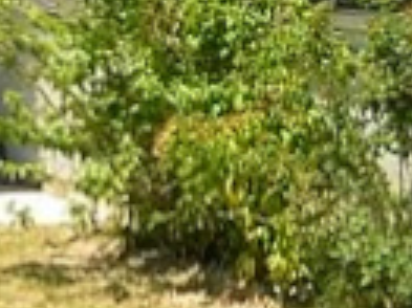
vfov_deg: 12.8
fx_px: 1344
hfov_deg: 17.4
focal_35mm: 113
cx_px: 267
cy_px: -39
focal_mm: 10
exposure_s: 1/60
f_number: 4
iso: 220
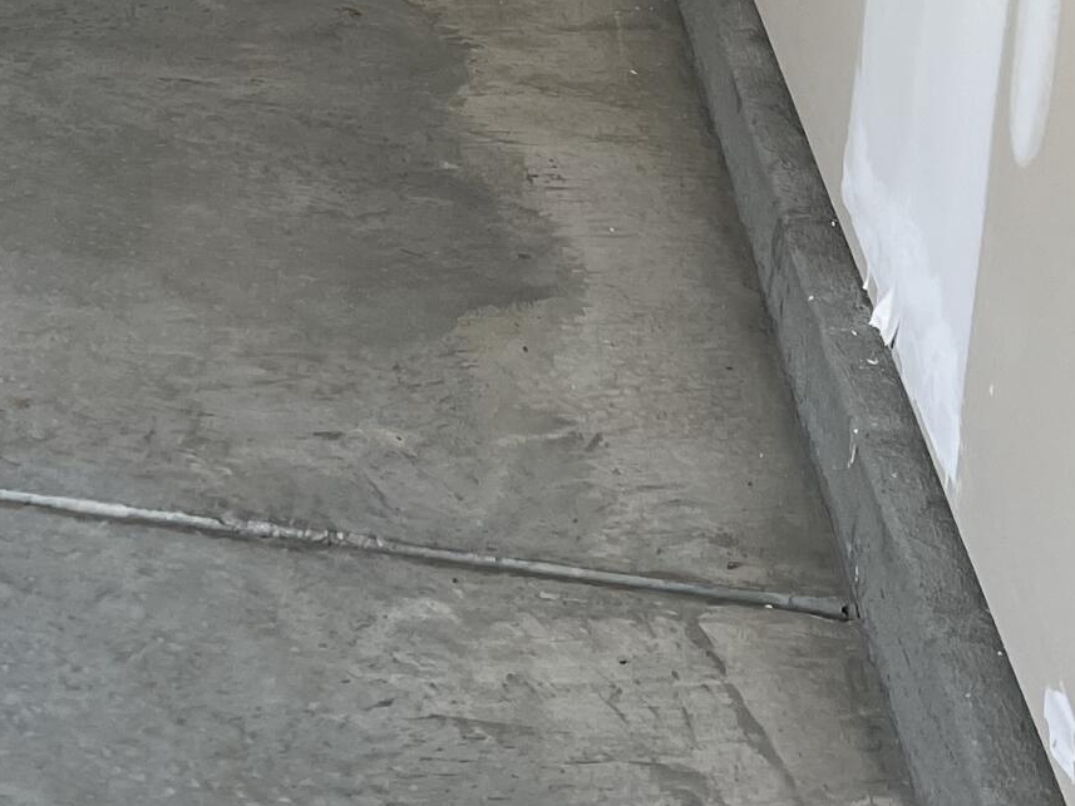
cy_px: -459
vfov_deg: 14.9
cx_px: 21
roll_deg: +0.5
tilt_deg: -8.5
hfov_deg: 20.9
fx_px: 2826
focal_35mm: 91
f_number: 1.5
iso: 50
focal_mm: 5.7
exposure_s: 1/493
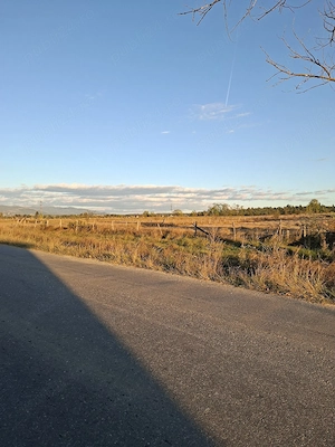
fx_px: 297
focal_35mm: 23
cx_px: 168
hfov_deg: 58.9
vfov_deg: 73.9
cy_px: 224
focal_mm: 5.54
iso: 50
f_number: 1.8
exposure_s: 1/556
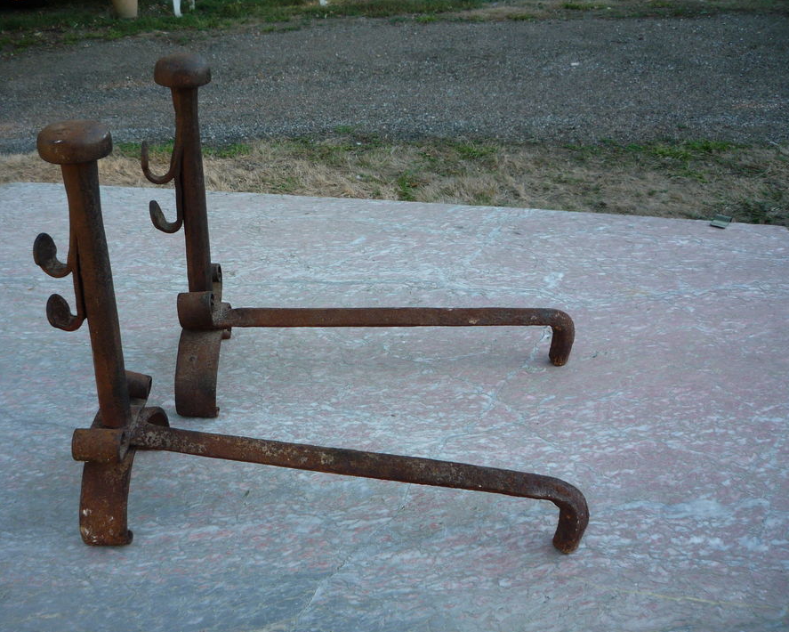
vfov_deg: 44.6
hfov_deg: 54.1
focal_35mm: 33
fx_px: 771
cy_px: 324
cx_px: 358
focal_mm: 5.2
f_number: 4
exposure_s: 1/100
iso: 100
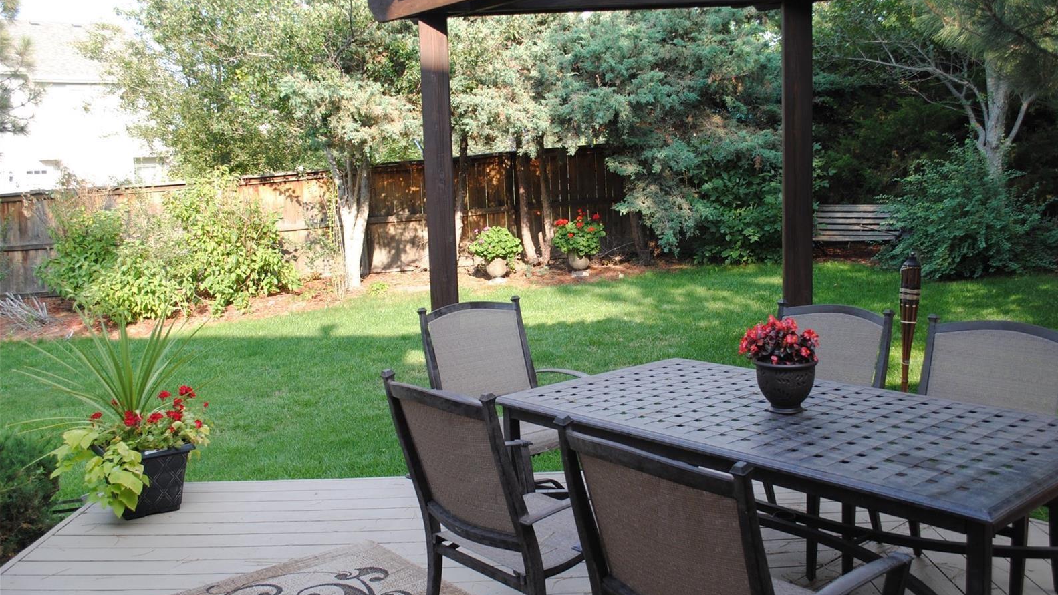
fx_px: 982
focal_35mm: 35
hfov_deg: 56.6
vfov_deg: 33.7
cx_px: 534
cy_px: 286
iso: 160
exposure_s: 1/125
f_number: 5.6
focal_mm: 22
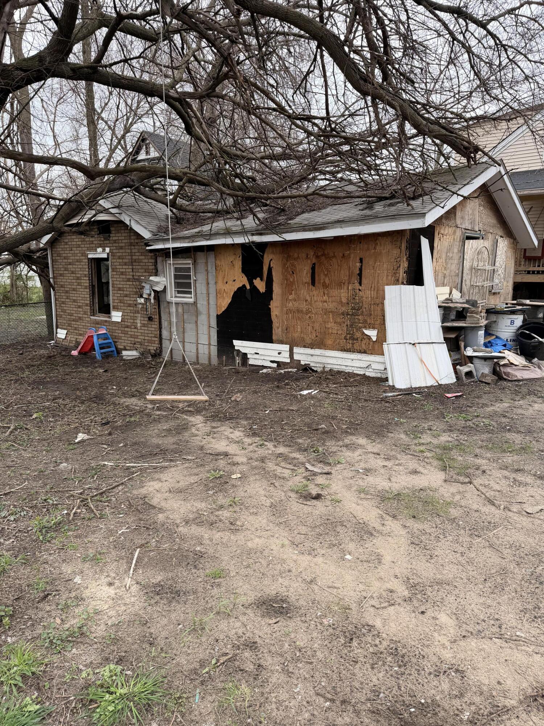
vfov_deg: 71.6
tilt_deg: -10.9
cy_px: 363
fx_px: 503
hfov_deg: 56.8
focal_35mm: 24
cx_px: 272
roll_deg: -0.2
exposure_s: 1/367
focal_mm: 6.76
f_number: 1.78
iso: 80
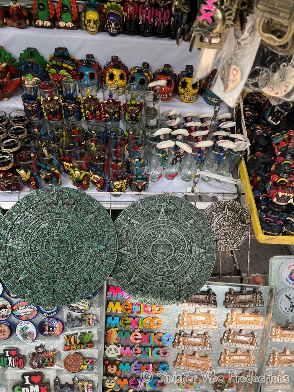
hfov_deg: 53.1
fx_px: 294
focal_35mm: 26
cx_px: 147
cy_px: 196
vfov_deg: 67.3
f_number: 1.6
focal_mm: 5.1
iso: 50
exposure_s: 1/544
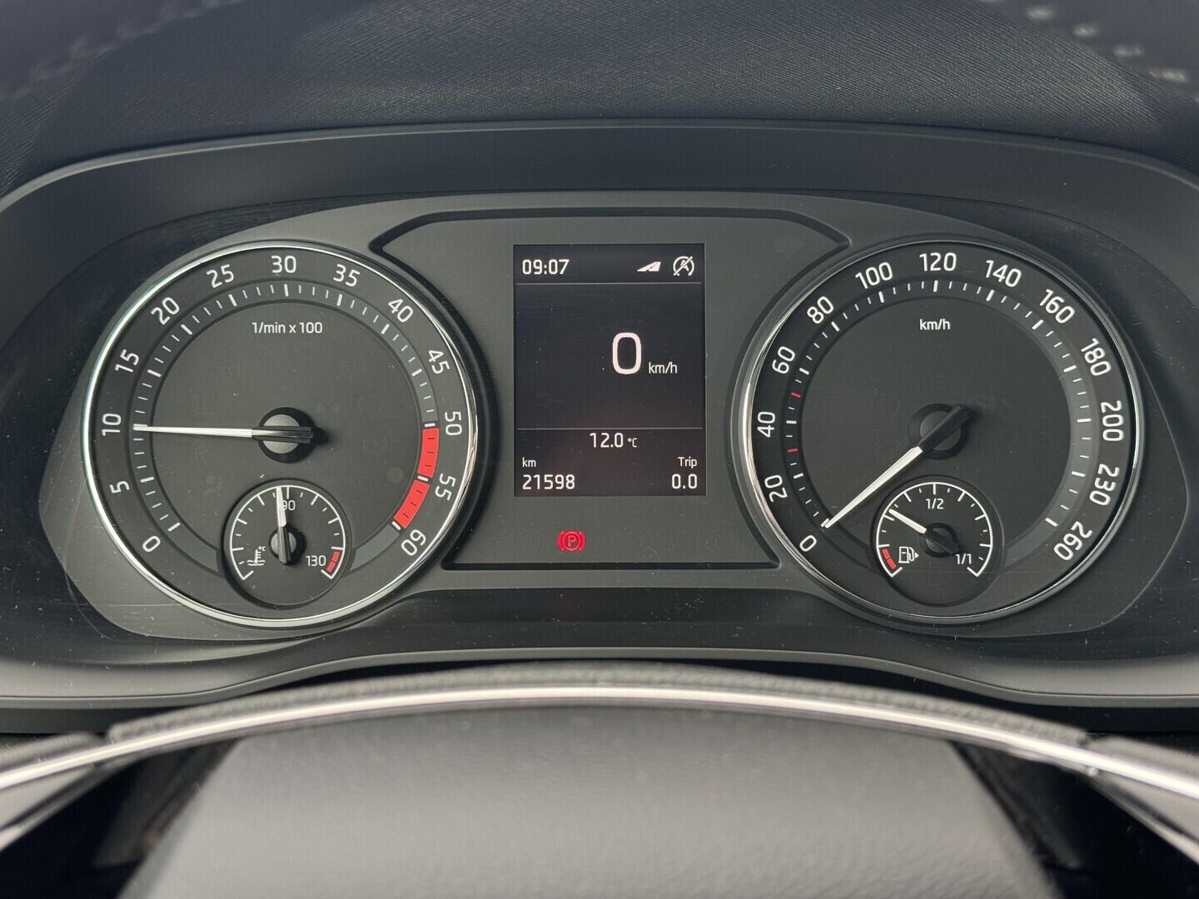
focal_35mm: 48
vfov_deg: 30.3
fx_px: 1663
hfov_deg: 39.7
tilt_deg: -21.2
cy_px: 450
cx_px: 600
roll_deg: -0.6
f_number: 1.78
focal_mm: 6.76
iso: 100
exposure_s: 1/104
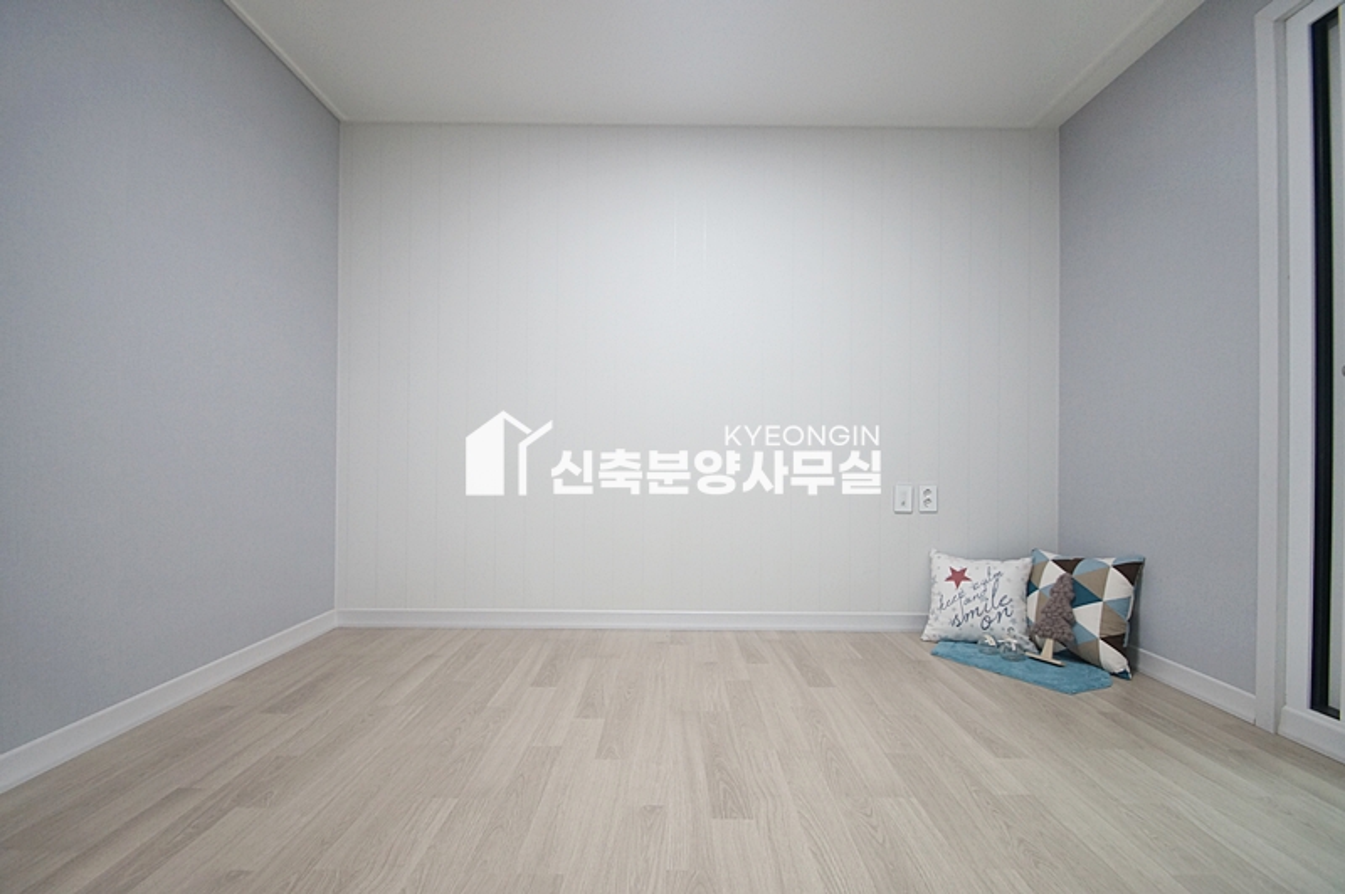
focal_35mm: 15
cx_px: 672
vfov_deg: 77.2
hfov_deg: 100.4
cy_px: 447
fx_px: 560
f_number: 3.5
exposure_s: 1/100
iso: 800
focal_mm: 10
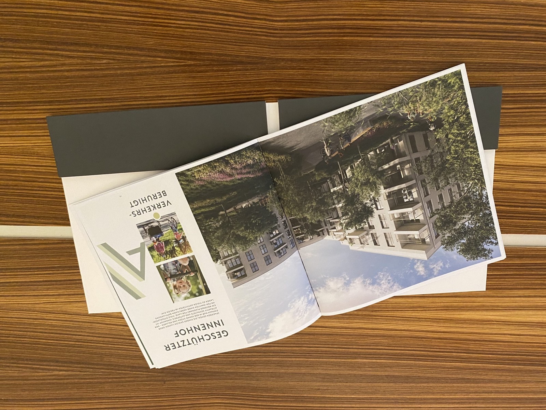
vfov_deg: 53.1
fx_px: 410
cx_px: 273
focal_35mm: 26
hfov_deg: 67.3
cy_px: 205
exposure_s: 1/40
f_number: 1.8
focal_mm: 4.25
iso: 640
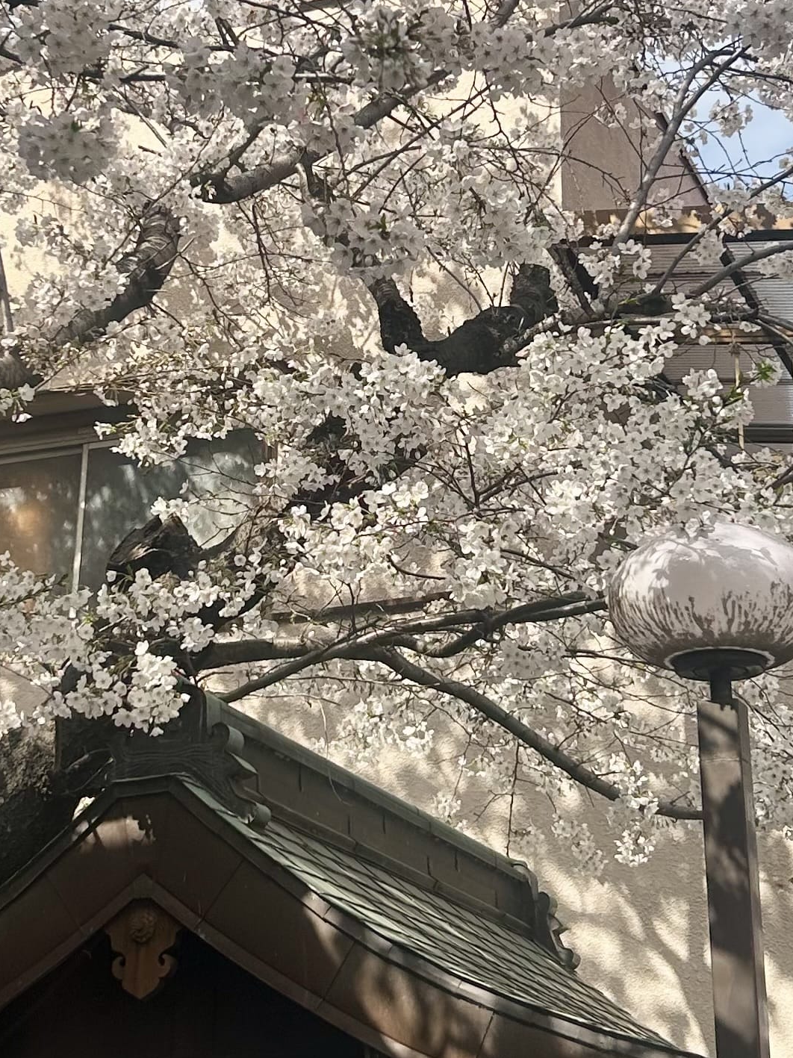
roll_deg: +2.0
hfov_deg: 19.9
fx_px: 2261
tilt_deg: +18.4
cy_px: 428
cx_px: 373
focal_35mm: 74
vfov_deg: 26.3
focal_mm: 5.7
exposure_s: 1/2404
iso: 50
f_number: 1.5
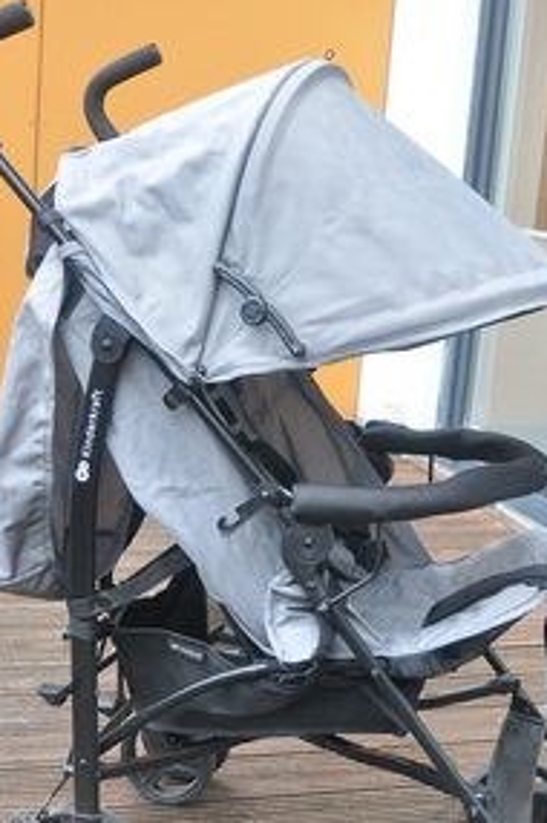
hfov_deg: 27.0
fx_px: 1139
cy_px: 437
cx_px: 271
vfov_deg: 39.7
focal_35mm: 50
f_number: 2.8
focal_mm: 19
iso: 200
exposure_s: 1/100
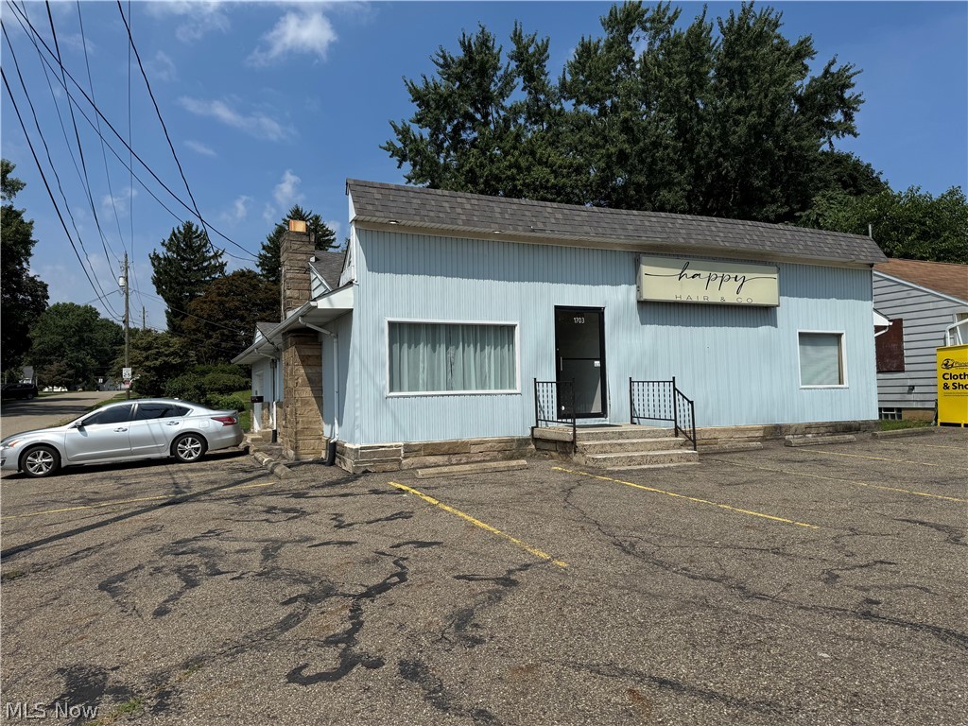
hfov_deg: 71.6
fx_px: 671
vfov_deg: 56.8
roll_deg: +1.2
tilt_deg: +2.3
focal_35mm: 24
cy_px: 363
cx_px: 484
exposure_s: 1/7937
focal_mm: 6.76
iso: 80
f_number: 1.78
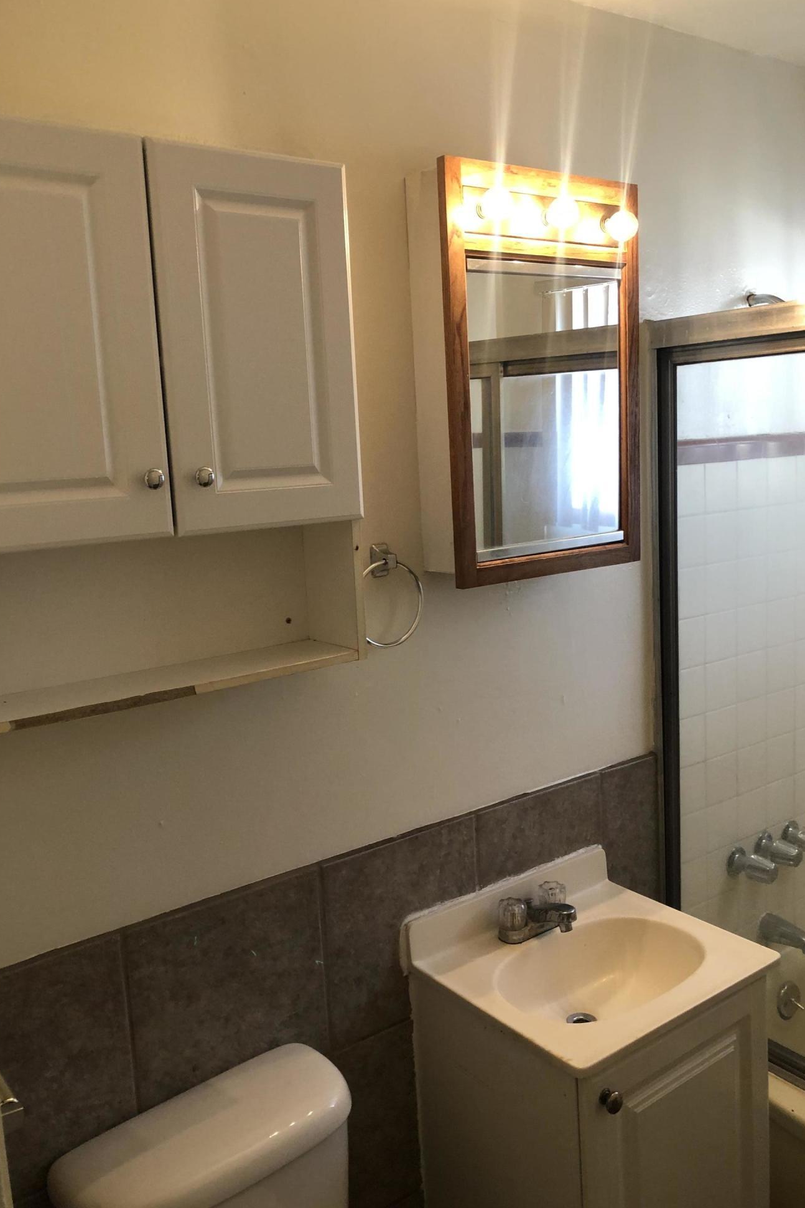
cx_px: 398
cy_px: 596
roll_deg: +5.0
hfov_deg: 43.6
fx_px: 1006
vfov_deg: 61.9
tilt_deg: -8.4
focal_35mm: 30
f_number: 1.8
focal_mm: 3.99
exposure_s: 1/30
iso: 32
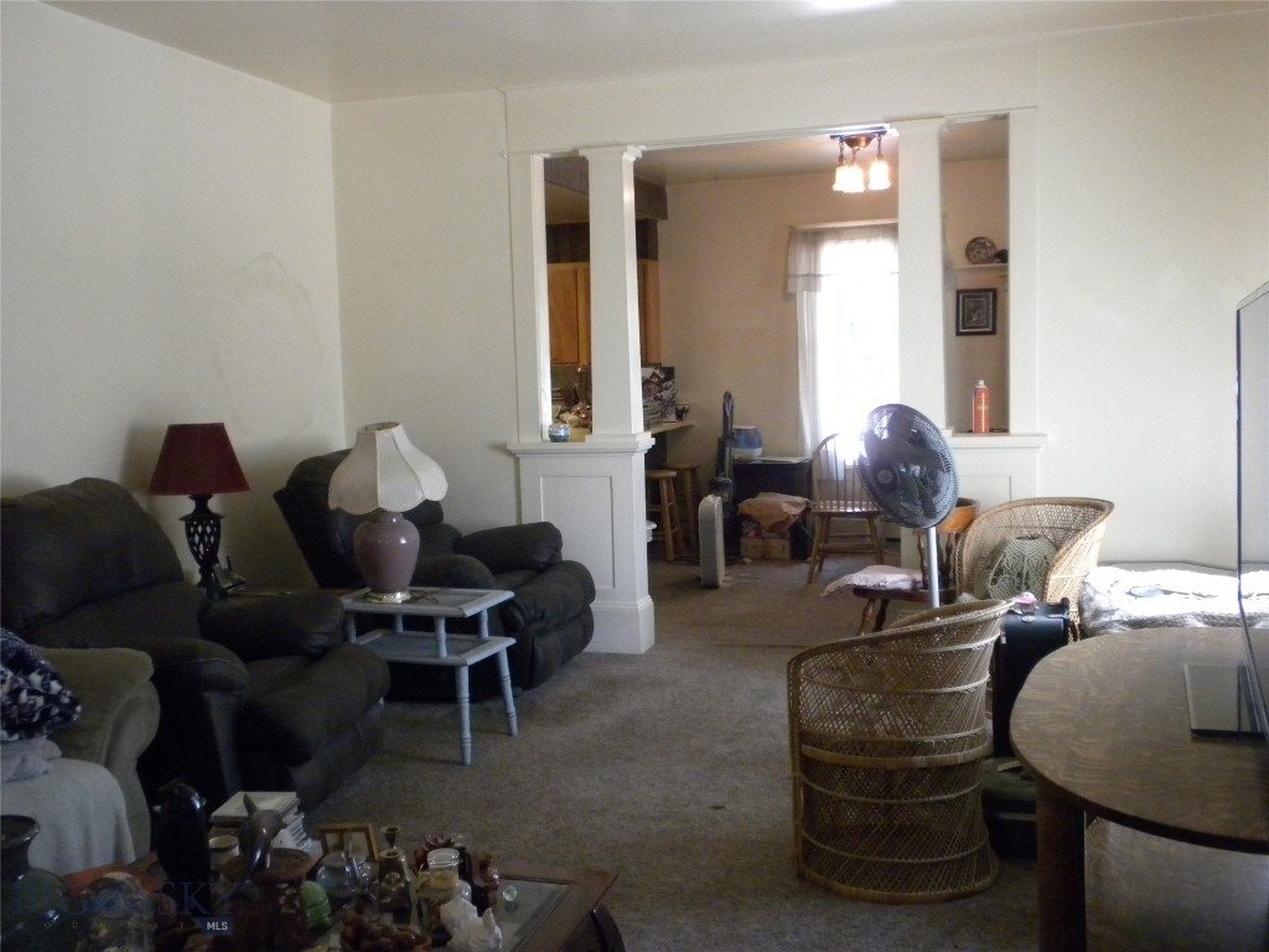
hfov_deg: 50.1
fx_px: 1356
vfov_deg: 38.7
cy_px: 476
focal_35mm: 37
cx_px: 634
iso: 400
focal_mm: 6.6
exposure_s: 1/52.3
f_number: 3.5
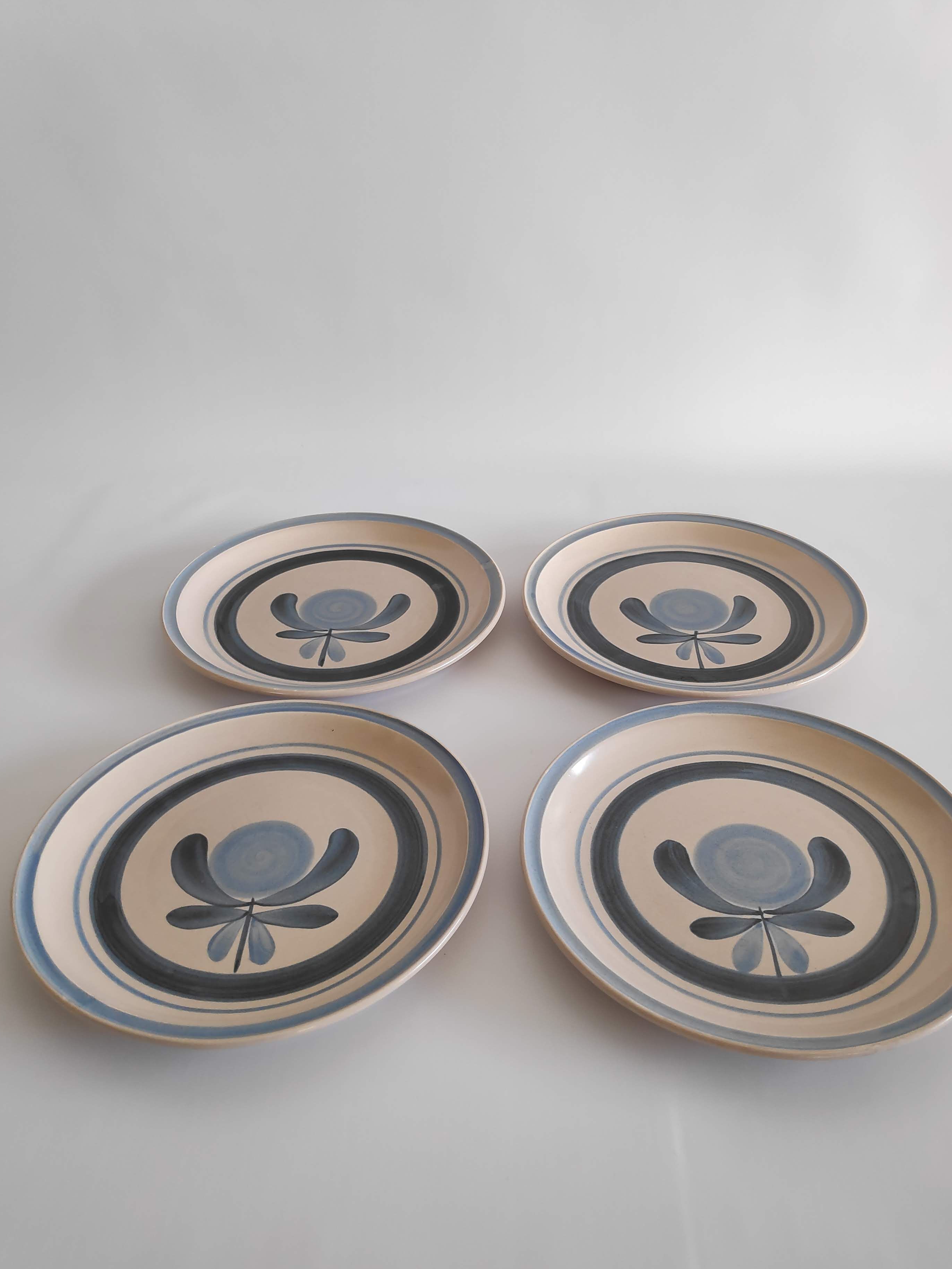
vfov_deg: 76.2
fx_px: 807
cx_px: 507
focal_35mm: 22
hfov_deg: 61.0
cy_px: 689
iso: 365
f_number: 1.9
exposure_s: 1/100
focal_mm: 3.94
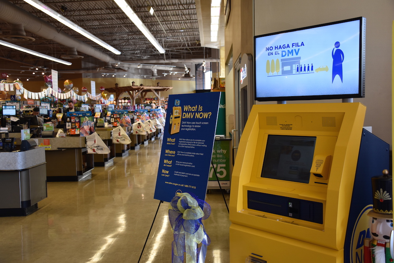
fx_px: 394
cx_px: 197
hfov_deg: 53.1
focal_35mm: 36
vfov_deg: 36.9
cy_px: 132
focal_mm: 24
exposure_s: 1/60
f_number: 4
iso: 400
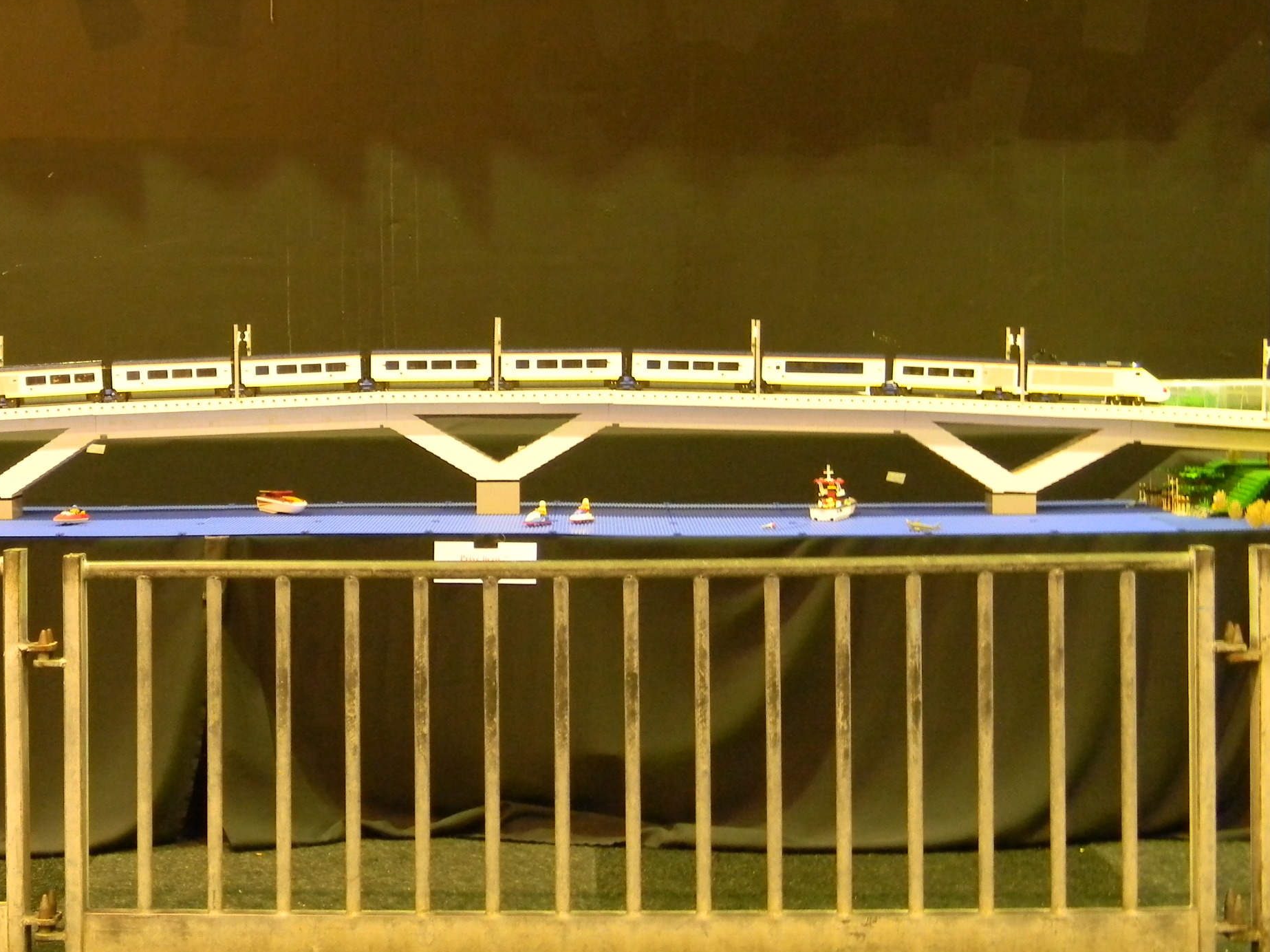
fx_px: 2421
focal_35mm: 66
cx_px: 489
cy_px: 365
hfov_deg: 29.3
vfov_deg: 22.2
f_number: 3.9
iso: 400
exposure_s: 1/2.3
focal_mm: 8.6
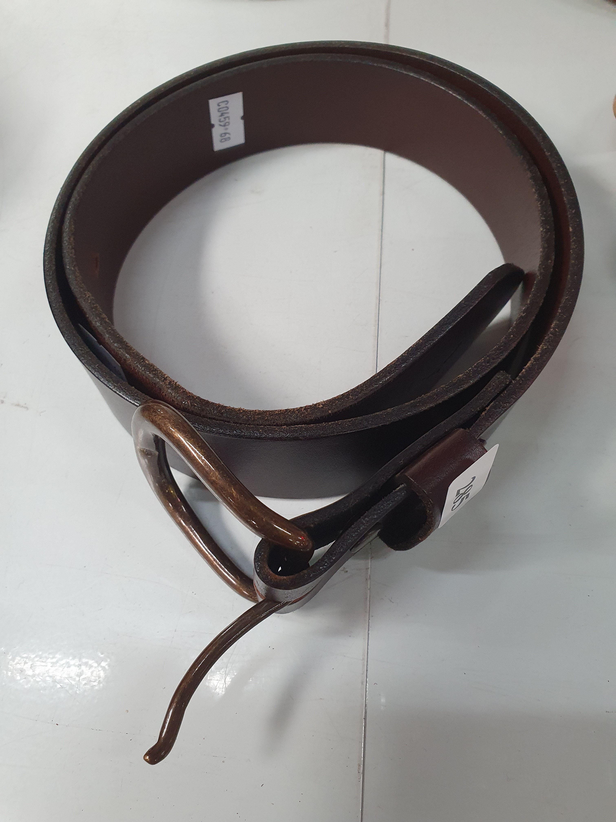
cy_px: 411
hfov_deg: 53.1
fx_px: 617
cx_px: 308
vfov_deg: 67.3
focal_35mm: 26
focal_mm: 4.32
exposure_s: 1/100
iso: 320
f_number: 2.4
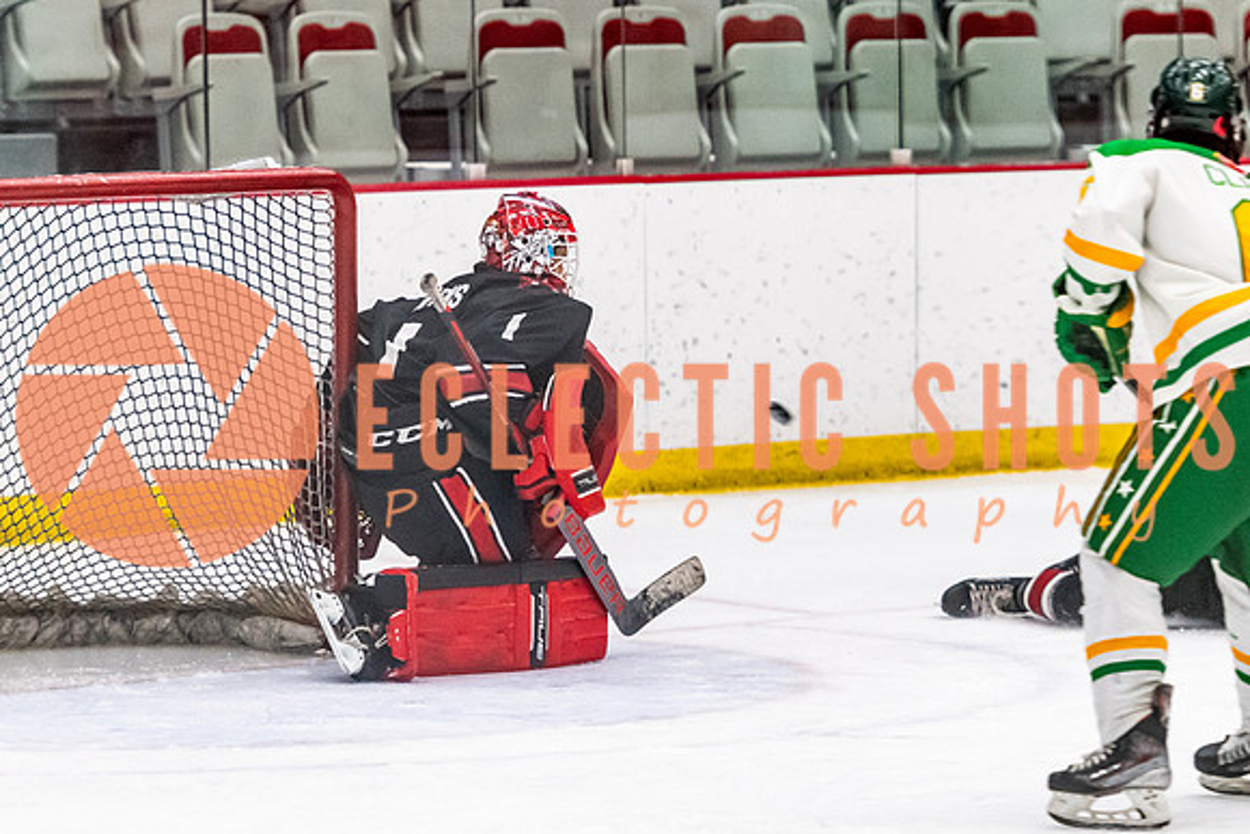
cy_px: 388
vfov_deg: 5.4
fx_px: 8765
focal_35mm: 252
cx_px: 555
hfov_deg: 8.2
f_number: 2.8
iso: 4000
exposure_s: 1/640
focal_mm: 135
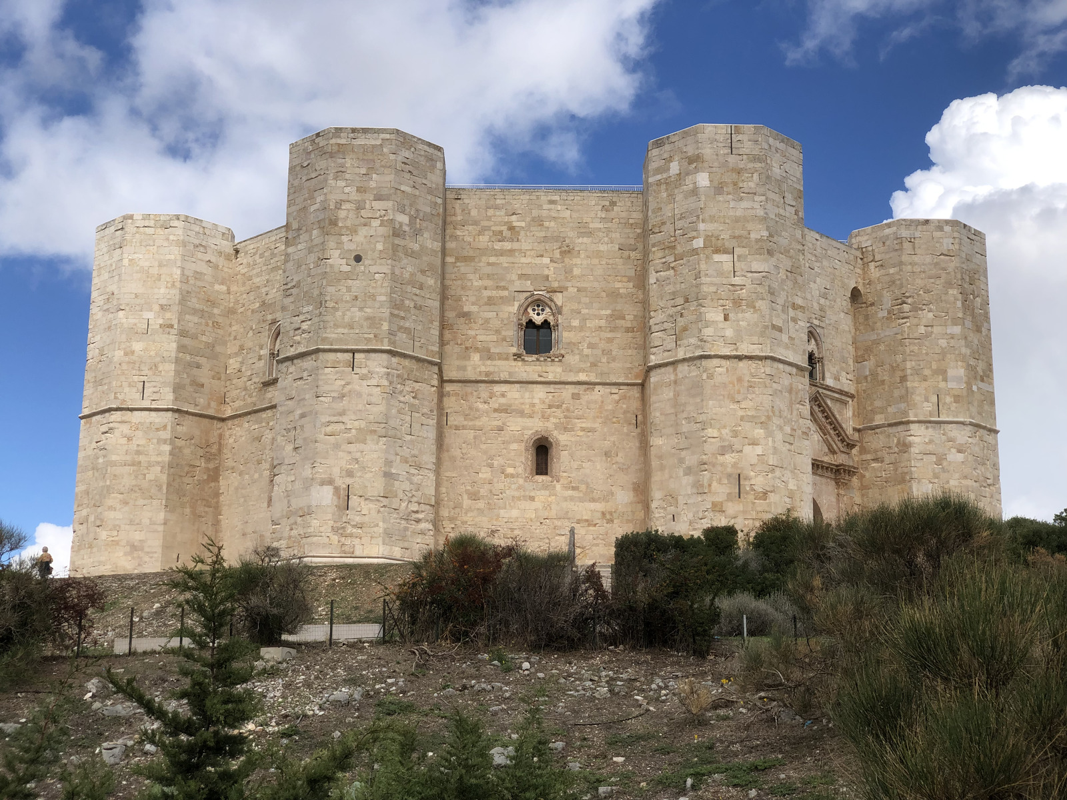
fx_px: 1603
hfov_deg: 36.8
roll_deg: +0.2
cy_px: 400
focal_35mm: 52
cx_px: 534
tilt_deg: +13.2
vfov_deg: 28.0
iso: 16
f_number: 2.4
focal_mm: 6
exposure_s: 1/1473
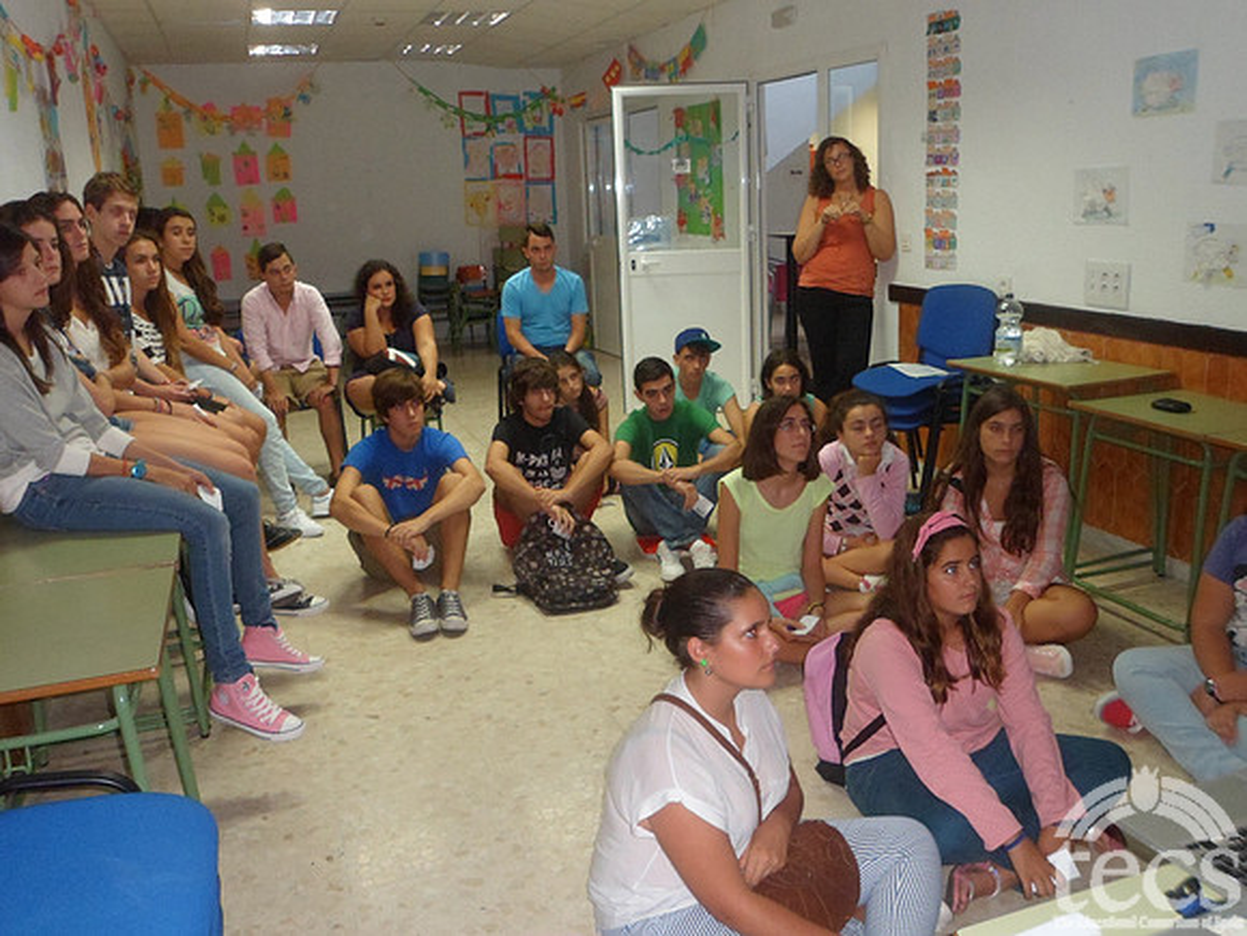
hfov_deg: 60.0
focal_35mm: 30
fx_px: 1081
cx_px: 624
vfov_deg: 46.8
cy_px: 468
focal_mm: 5.7
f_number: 3.5
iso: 320
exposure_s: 1/45
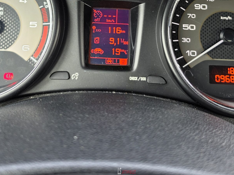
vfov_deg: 27.9
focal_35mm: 49
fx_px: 331
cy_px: -1
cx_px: 107
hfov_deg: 38.9
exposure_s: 1/180
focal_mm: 6.5
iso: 32
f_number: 1.4
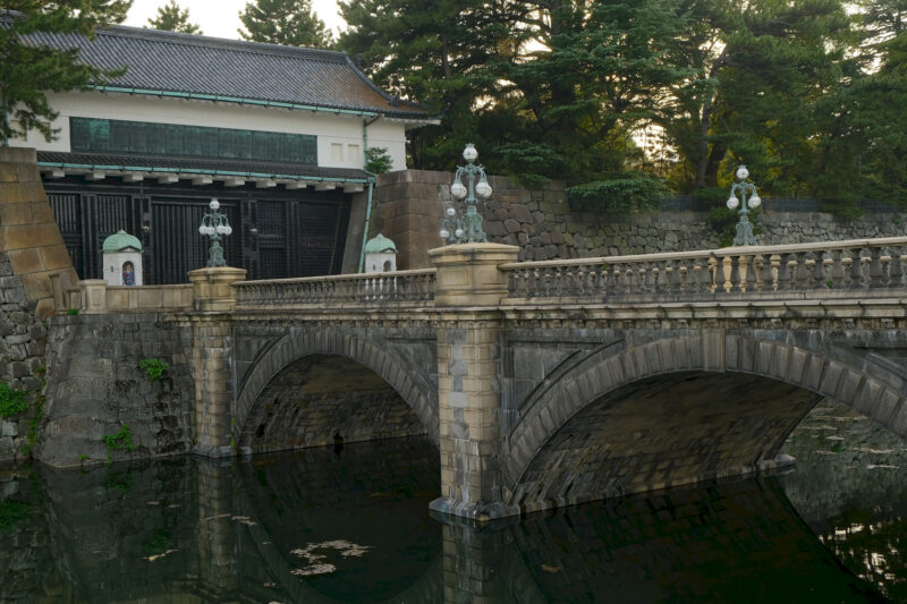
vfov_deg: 31.9
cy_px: 302
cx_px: 454
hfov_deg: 46.4
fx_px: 1058
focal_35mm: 42
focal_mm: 27.7
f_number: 6.4
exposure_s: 1/125
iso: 400
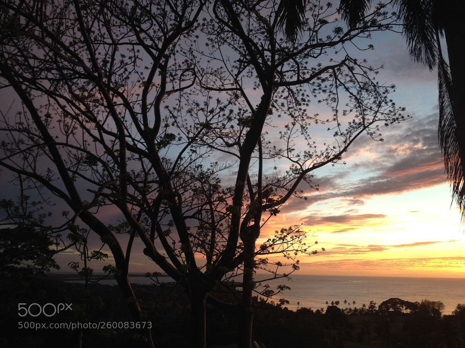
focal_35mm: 35
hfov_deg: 52.6
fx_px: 470
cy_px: 174
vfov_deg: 40.7
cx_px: 232
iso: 50
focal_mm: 4.28
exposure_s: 1/60
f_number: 2.4
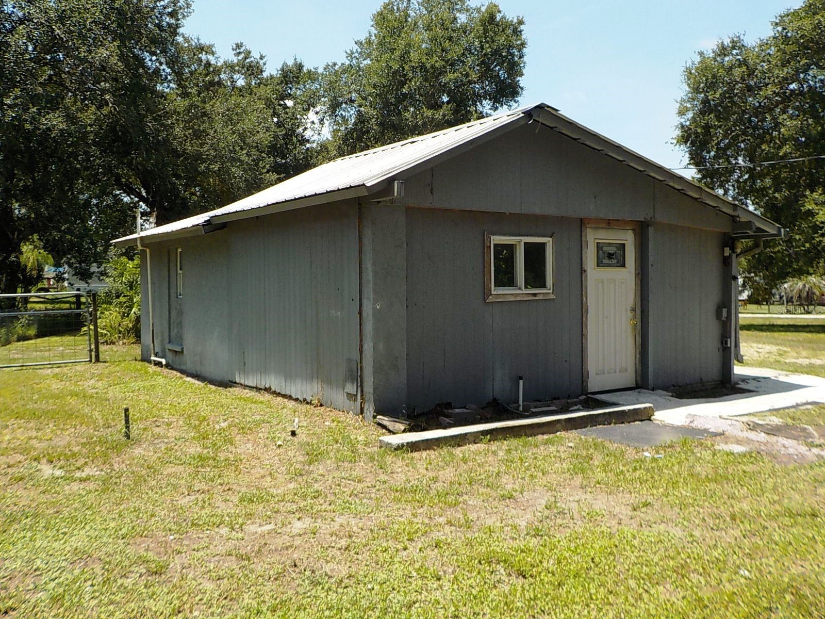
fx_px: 715
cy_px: 310
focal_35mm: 30
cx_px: 412
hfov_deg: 60.0
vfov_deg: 46.8
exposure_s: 1/1000
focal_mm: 4.1
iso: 125
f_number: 3.3
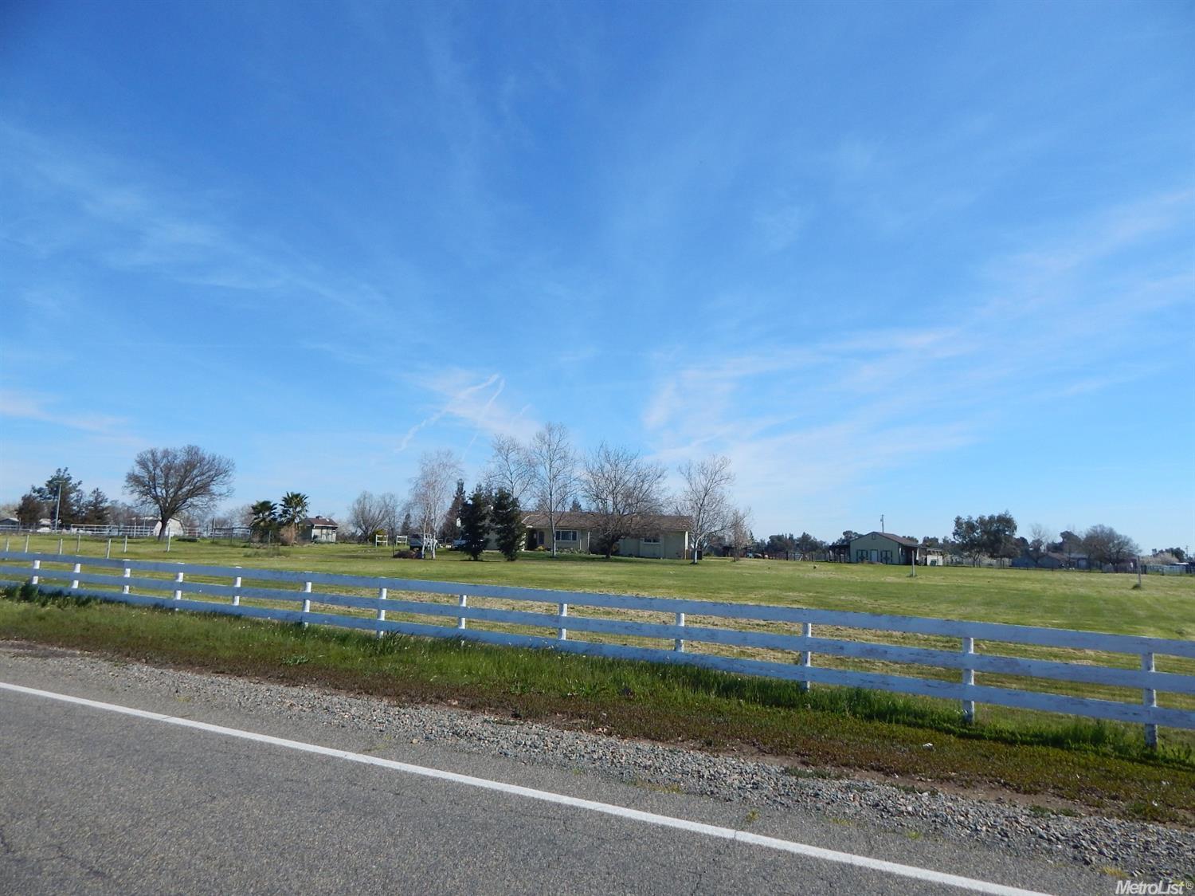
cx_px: 598
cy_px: 448
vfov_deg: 61.1
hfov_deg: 76.4
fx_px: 759
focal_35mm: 22
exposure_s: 1/640
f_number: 6
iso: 125
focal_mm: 4
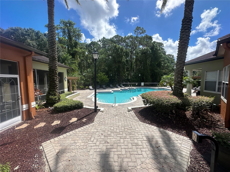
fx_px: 93
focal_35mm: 14
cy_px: 86
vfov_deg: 85.7
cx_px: 115
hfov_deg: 102.1
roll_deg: +0.0
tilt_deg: -4.0
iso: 40
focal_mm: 2.22
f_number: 2.2
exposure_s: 1/1795
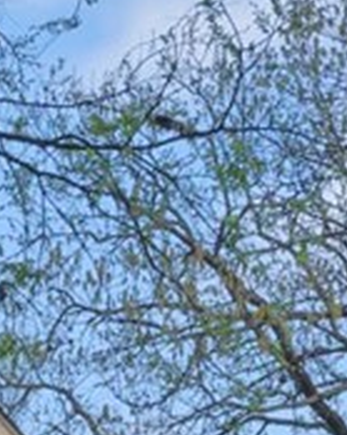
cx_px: -766
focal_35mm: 289
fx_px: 3718
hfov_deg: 5.0
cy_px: 1671
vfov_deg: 5.8
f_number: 8
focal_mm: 26.4
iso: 200
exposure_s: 1/20
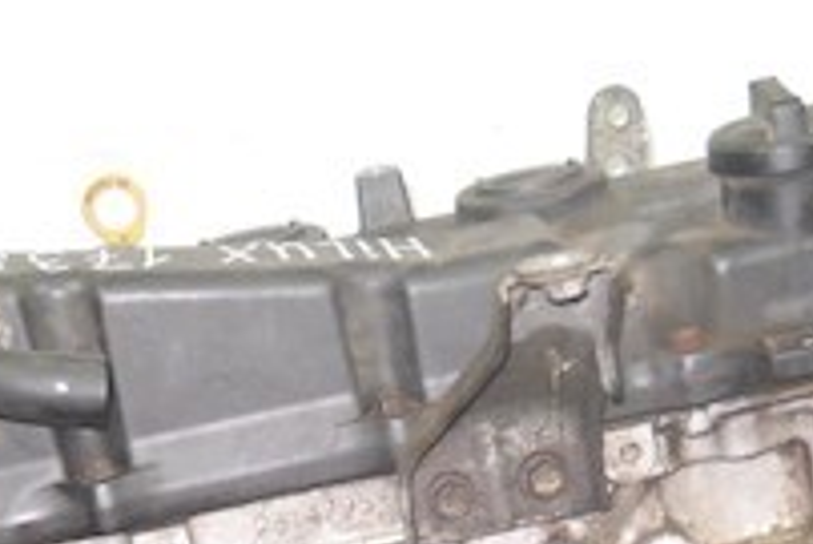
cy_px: 963
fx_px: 3051
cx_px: 326
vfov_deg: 9.7
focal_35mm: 135
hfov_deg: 15.2
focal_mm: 6.72
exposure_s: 1/30
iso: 200
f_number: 3.1
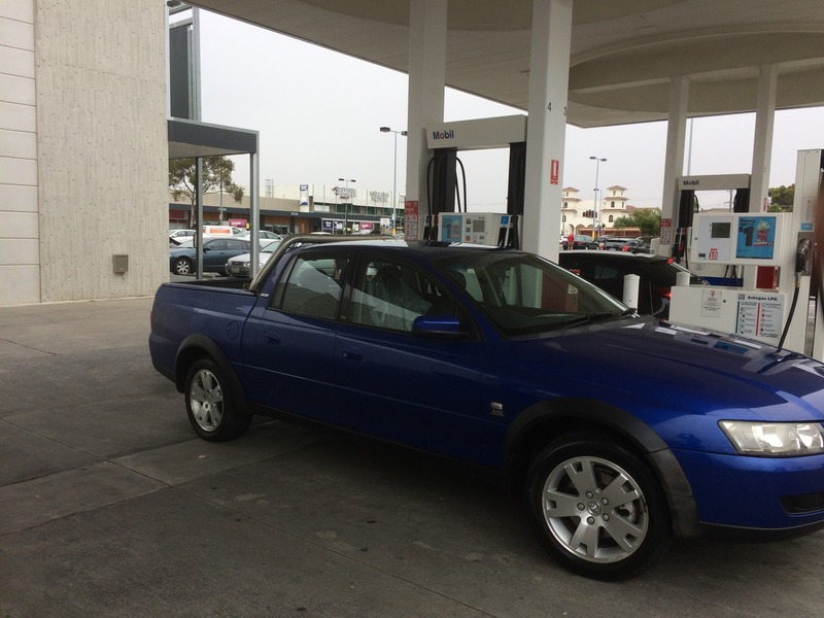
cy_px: 309
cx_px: 412
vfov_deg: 48.2
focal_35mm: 29
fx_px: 690
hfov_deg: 61.7
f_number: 2.2
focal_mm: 4.15
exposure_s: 1/260
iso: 32
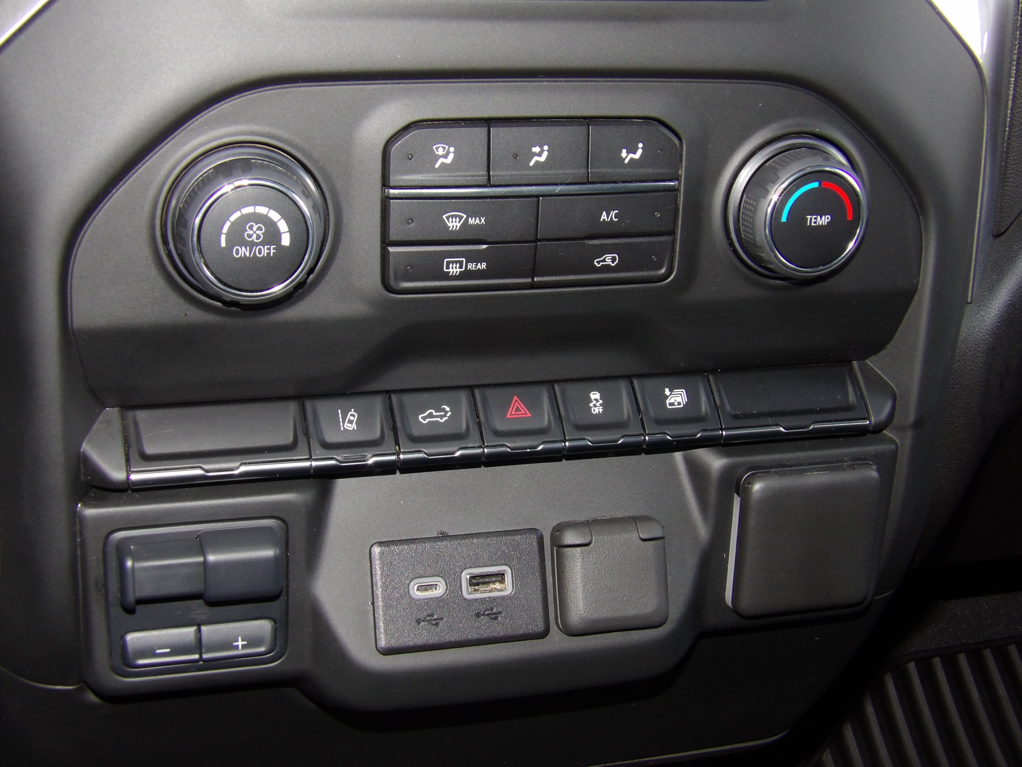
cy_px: 384
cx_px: 511
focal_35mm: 53
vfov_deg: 27.5
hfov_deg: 36.2
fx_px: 1565
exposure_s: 1/33
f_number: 3.9
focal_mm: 9.5
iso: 200
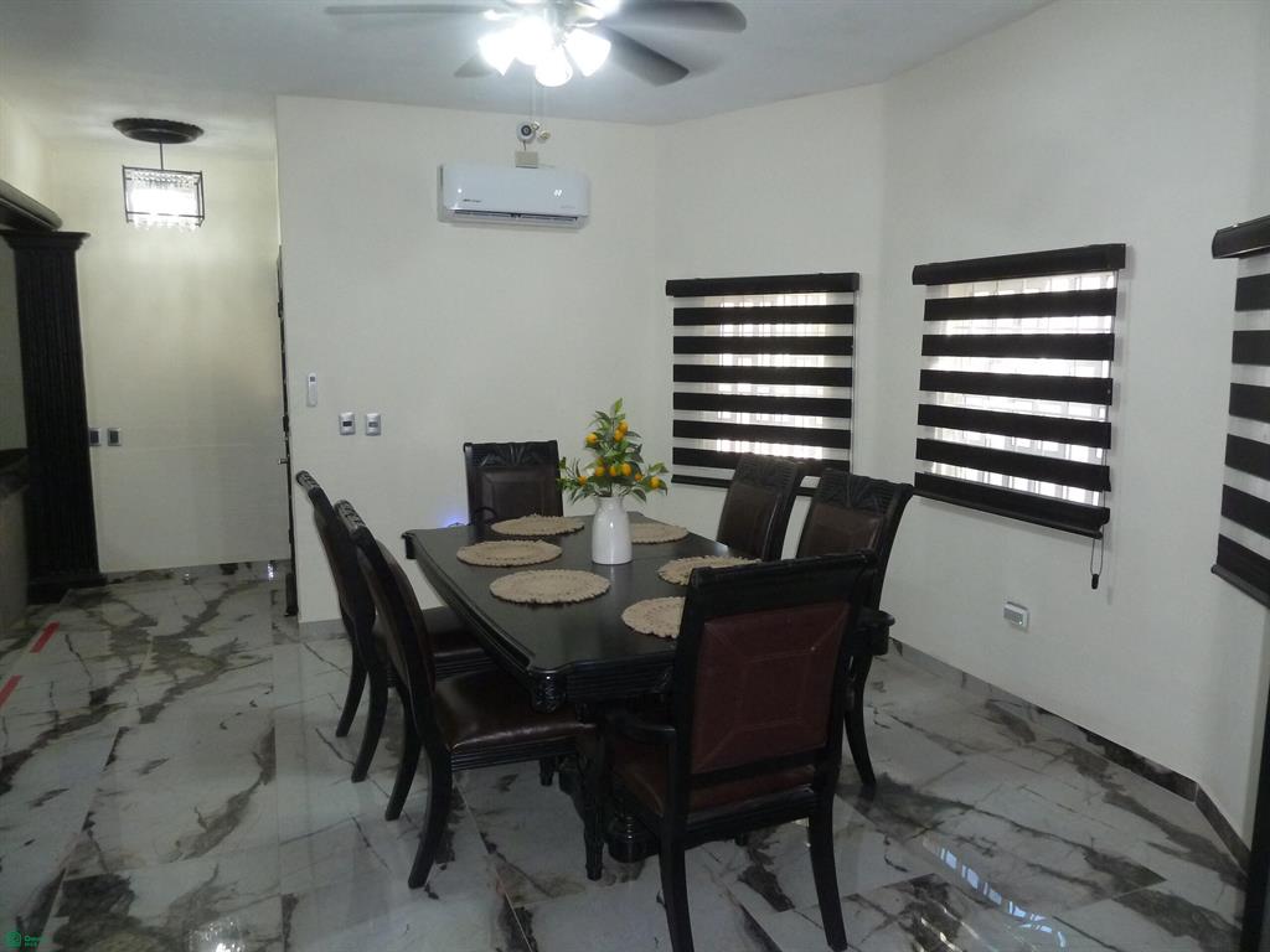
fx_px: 917
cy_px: 476
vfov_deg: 54.9
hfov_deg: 69.4
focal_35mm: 25
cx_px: 635
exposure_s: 1/30
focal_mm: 4.1
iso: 250
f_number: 3.3
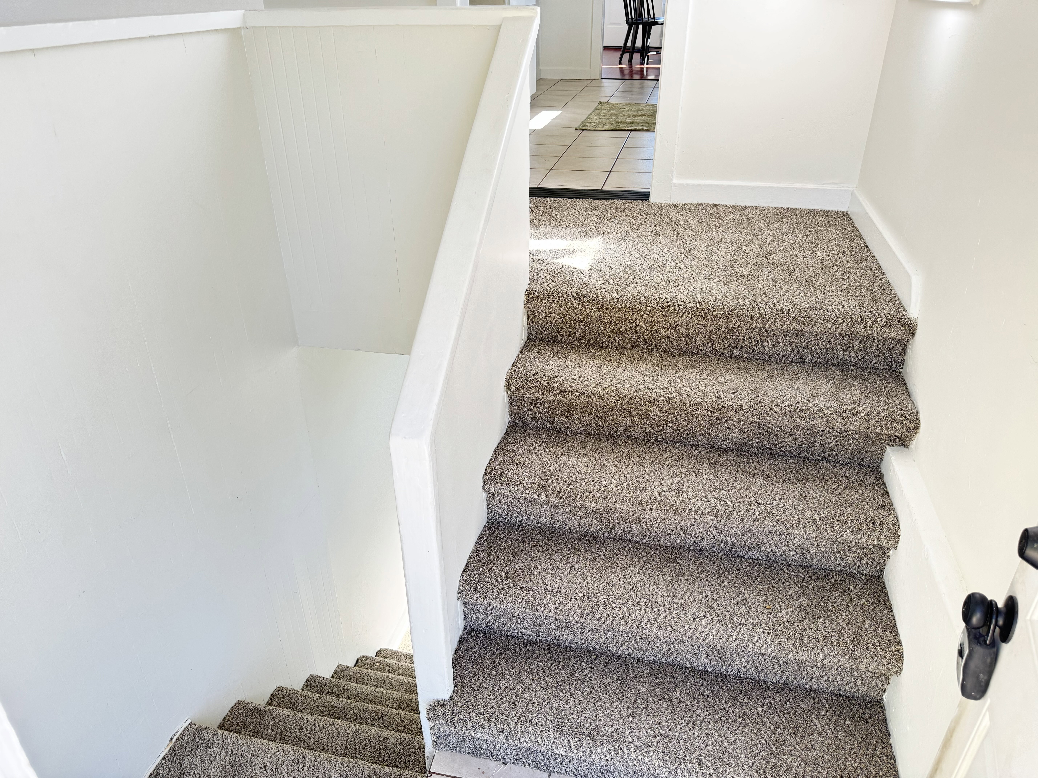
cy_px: 389
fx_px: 720
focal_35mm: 24
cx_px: 519
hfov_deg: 71.6
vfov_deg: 56.8
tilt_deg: -29.7
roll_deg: +0.1
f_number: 1.78
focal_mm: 6.76
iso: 125
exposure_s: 1/121
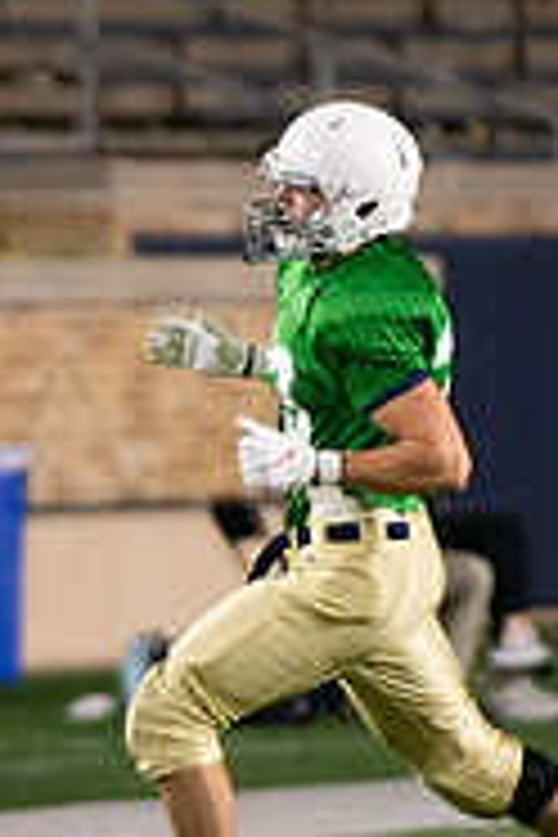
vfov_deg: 1.7
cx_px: 36
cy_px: 412
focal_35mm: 1246
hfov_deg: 1.1
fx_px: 28967
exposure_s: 1/500
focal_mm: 400
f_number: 4.5
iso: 5600
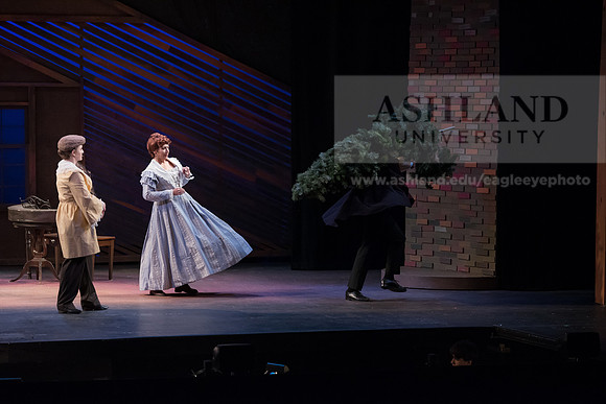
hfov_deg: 17.1
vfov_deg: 11.4
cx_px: 303
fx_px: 2020
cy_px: 202
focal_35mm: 120
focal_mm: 120
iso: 5000
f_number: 4
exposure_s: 1/400
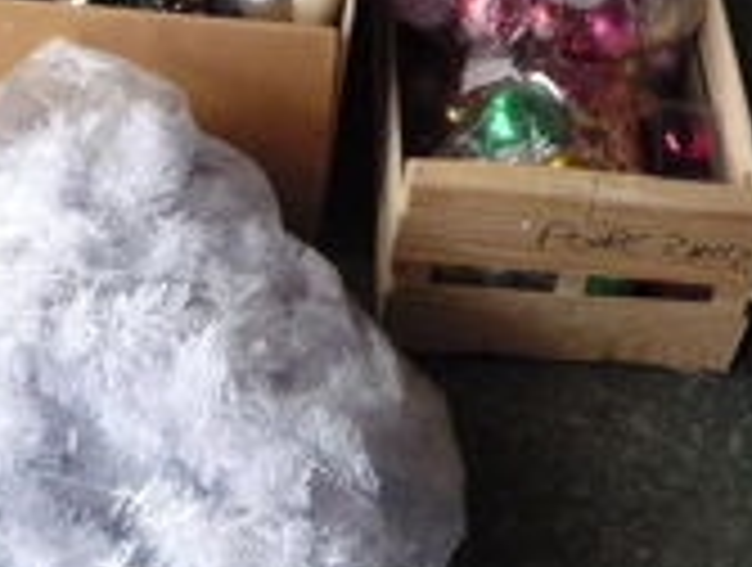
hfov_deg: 22.2
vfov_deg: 16.9
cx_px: 86
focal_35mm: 86
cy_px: 4
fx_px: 1872
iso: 400
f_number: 3.3
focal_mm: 5.2
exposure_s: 1/30
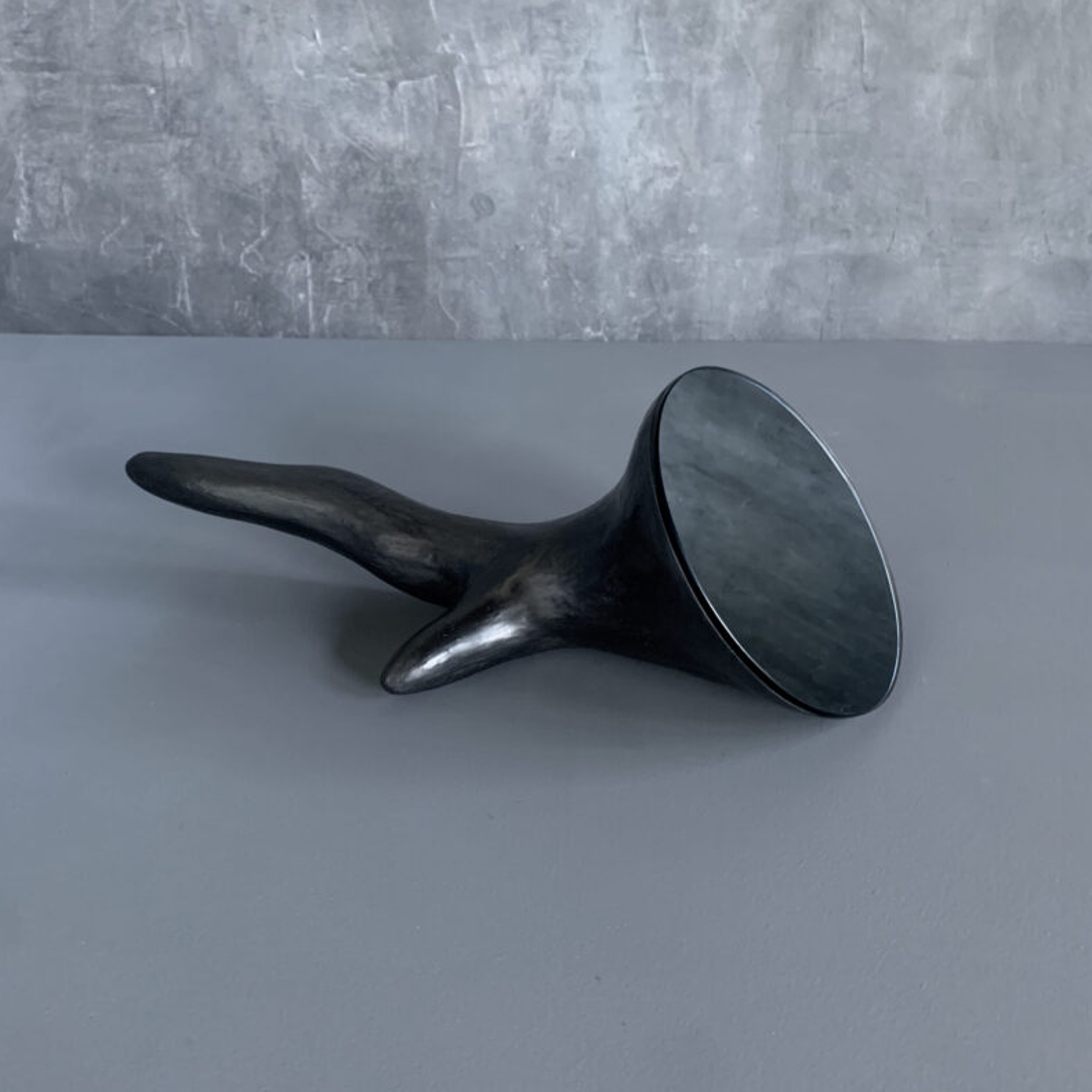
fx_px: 1106
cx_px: 543
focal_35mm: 31
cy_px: 481
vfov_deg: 52.4
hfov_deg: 52.5
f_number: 1.8
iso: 400
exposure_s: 1/42
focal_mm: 4.25
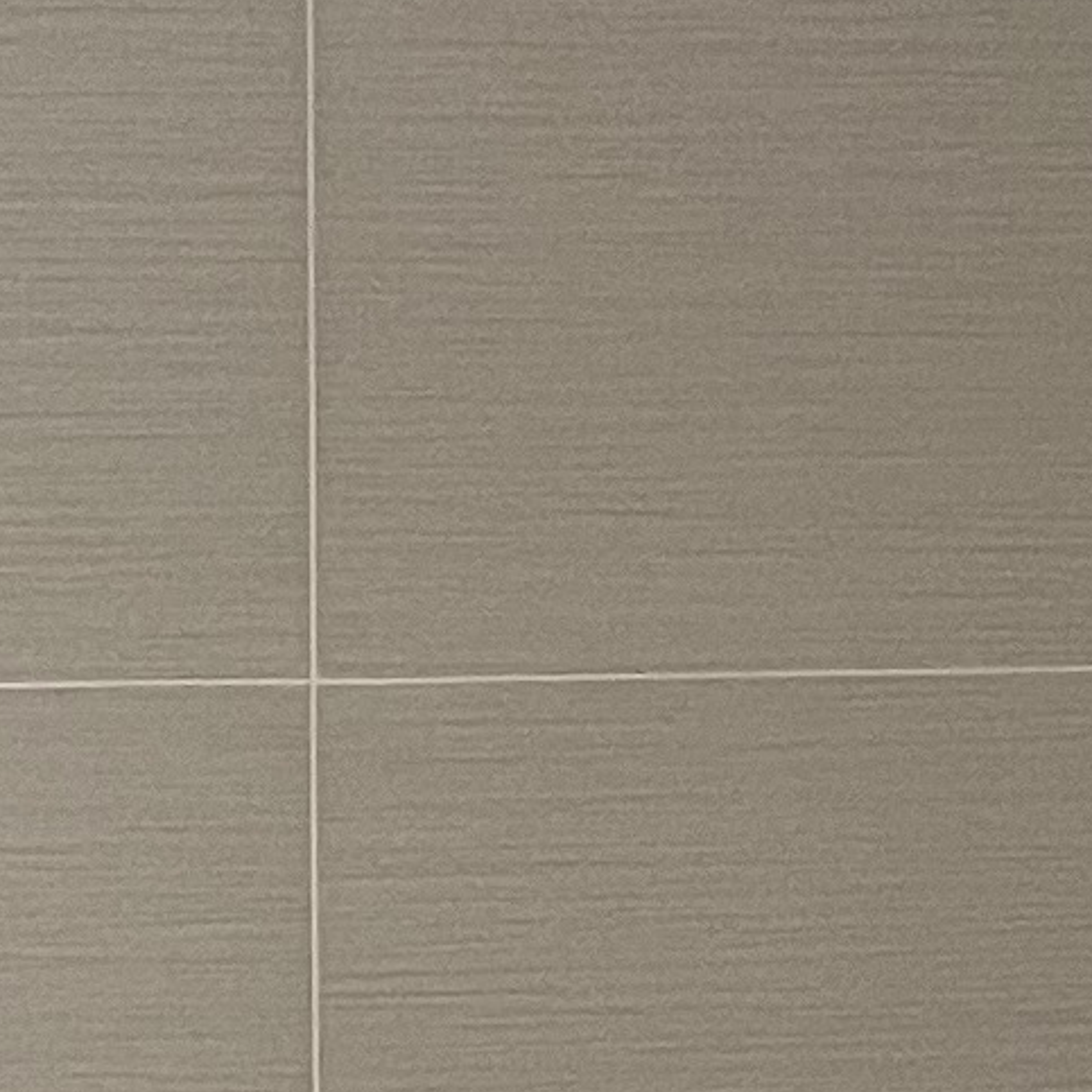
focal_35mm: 192
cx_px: -217
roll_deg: +1.6
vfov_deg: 8.7
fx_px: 6853
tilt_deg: -8.5
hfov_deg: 9.0
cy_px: 2118
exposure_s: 1/60
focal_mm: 4.2
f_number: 1.6
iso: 160
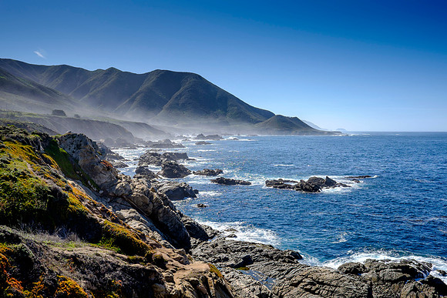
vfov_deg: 37.5
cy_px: 149
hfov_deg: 53.9
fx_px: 439
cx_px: 224
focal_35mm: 35
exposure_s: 1/480
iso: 200
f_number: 8
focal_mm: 23
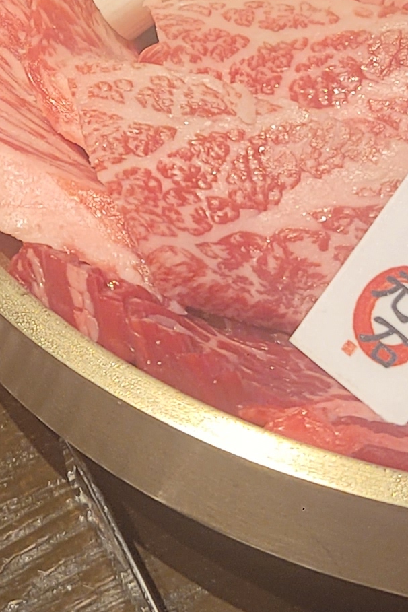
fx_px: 2040
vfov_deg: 16.7
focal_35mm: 120
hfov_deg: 11.4
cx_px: 53
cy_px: -5
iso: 160
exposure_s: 1/60
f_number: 1.8
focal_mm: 5.4
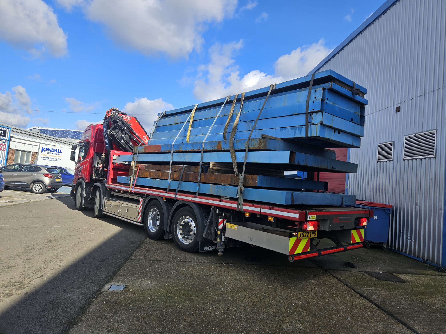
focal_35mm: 23
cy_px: 167
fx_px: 296
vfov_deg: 58.9
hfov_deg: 73.9
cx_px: 223
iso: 25
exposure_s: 1/1290
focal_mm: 5.4
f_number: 1.8
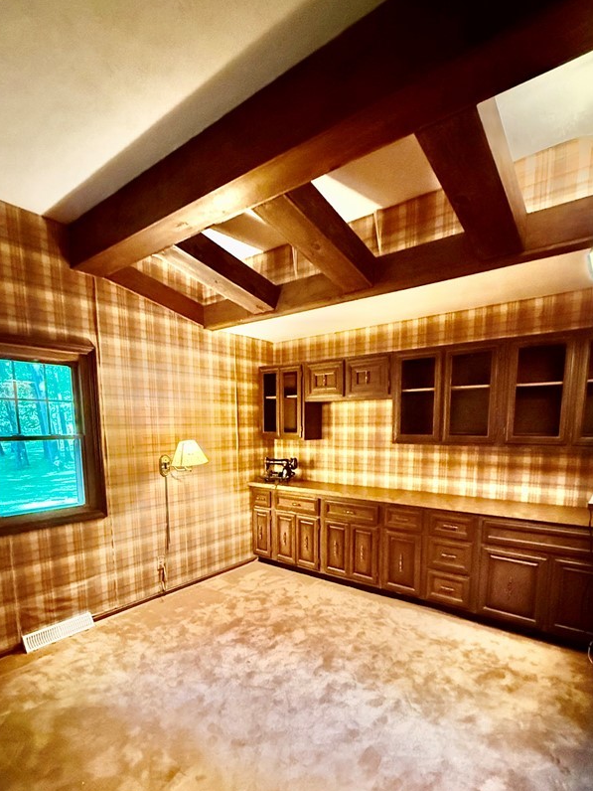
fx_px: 411
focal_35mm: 18
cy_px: 485
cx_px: 293
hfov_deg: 71.6
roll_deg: +0.3
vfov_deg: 86.3
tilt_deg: -8.2
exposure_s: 1/40
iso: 1250
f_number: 2.2
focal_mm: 2.22
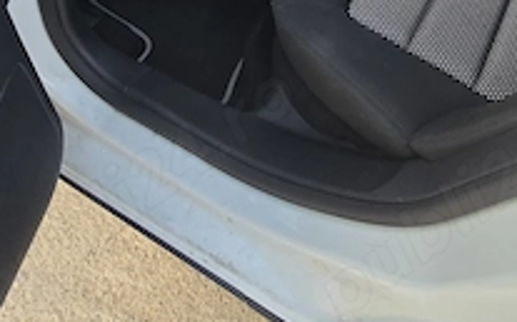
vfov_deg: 24.7
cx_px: 307
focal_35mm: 40
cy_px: -160
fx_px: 563
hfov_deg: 49.0
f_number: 2.2
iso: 64
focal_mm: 2.2
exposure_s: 1/50
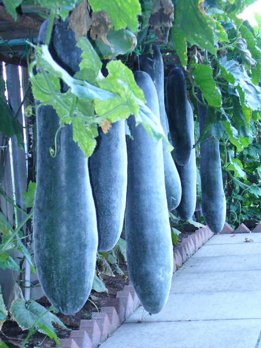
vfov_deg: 23.8
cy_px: 174
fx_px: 824
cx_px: 130
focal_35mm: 82
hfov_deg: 18.0
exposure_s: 1/30
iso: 200
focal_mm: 9.9
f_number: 3.1
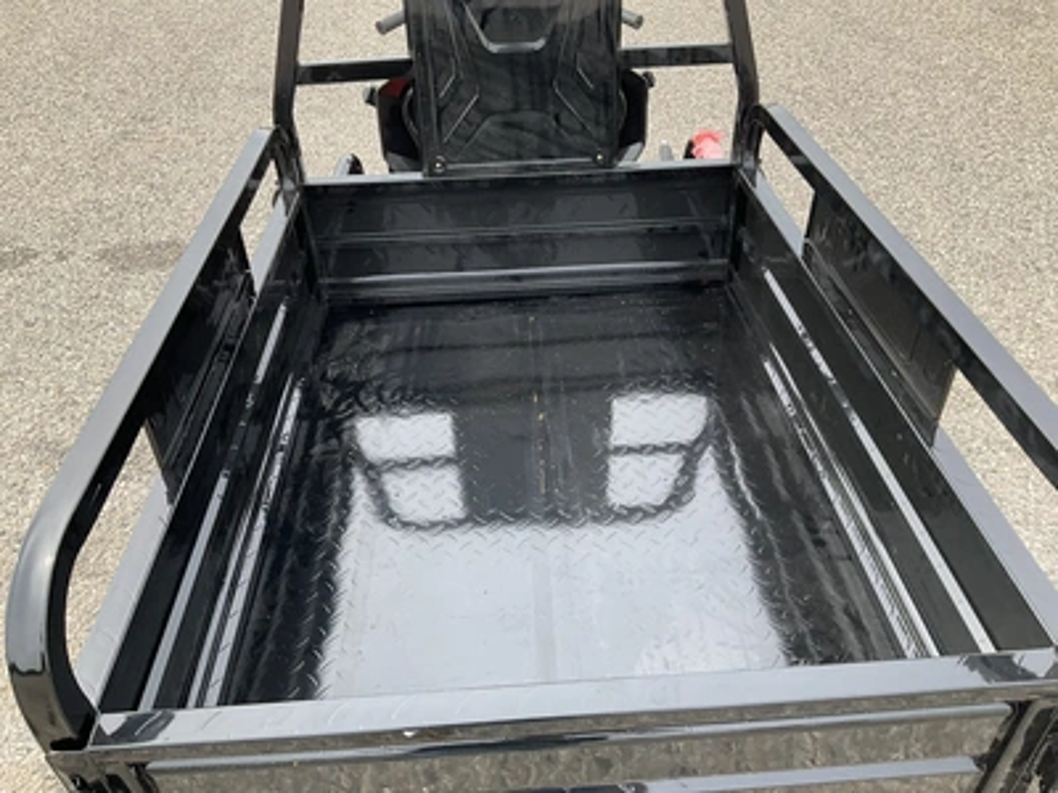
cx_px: 529
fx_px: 886
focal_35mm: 29
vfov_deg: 48.2
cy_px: 396
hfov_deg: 61.7
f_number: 1.8
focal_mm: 3
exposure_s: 1/307
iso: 25
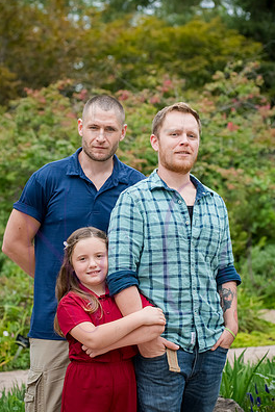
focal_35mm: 91
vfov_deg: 22.4
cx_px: 142
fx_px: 1043
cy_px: 197
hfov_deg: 15.0
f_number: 4.5
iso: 1250
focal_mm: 80
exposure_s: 1/320
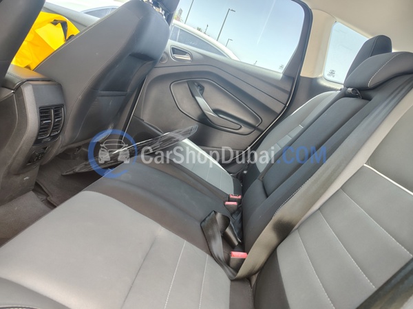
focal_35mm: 24
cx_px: 206
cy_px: 154
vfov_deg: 56.8
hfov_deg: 71.6
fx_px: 286
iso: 429
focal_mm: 5.56
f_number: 1.8
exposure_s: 1/100
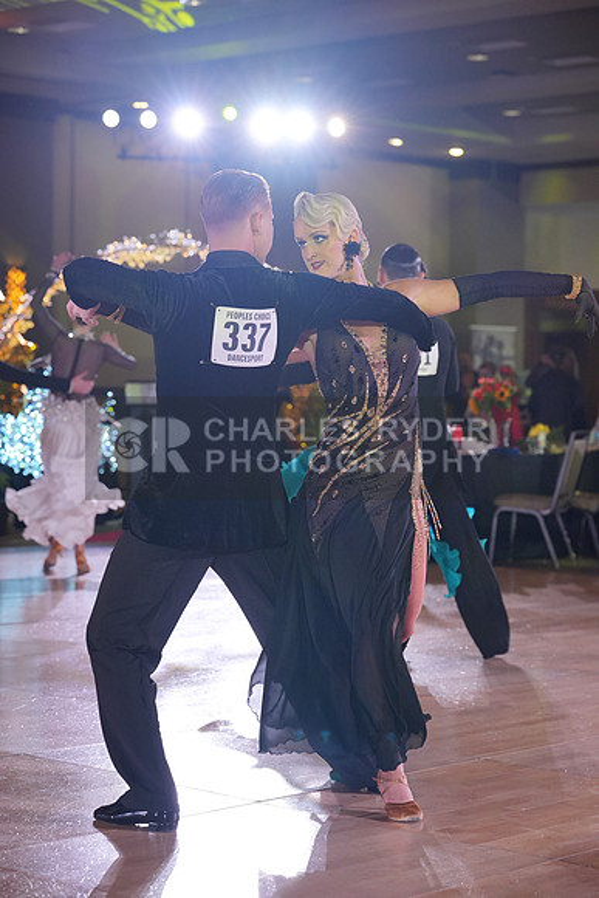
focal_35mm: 83
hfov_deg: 16.5
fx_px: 2070
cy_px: 449
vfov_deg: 24.5
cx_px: 300
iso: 2000
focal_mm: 83
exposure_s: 1/500
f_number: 4
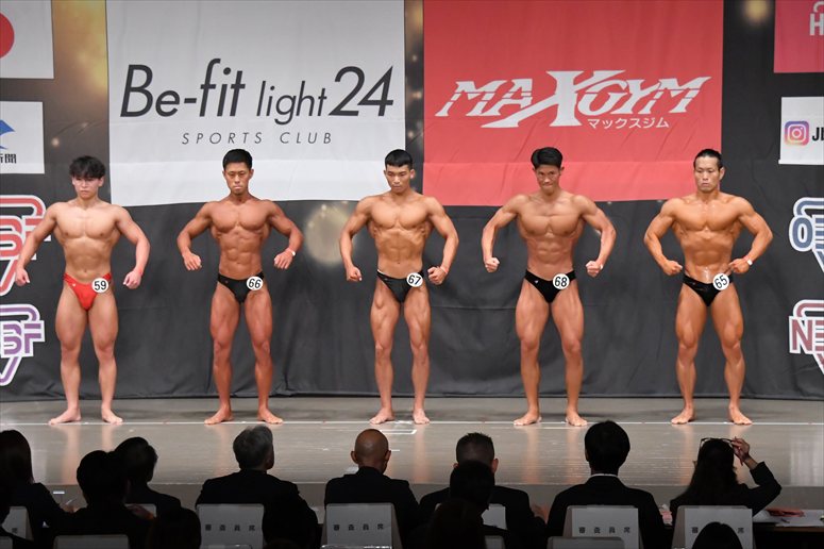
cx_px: 412
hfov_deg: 16.1
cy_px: 274
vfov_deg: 10.8
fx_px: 2906
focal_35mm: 127
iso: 6400
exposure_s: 1/400
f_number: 5.6
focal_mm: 85
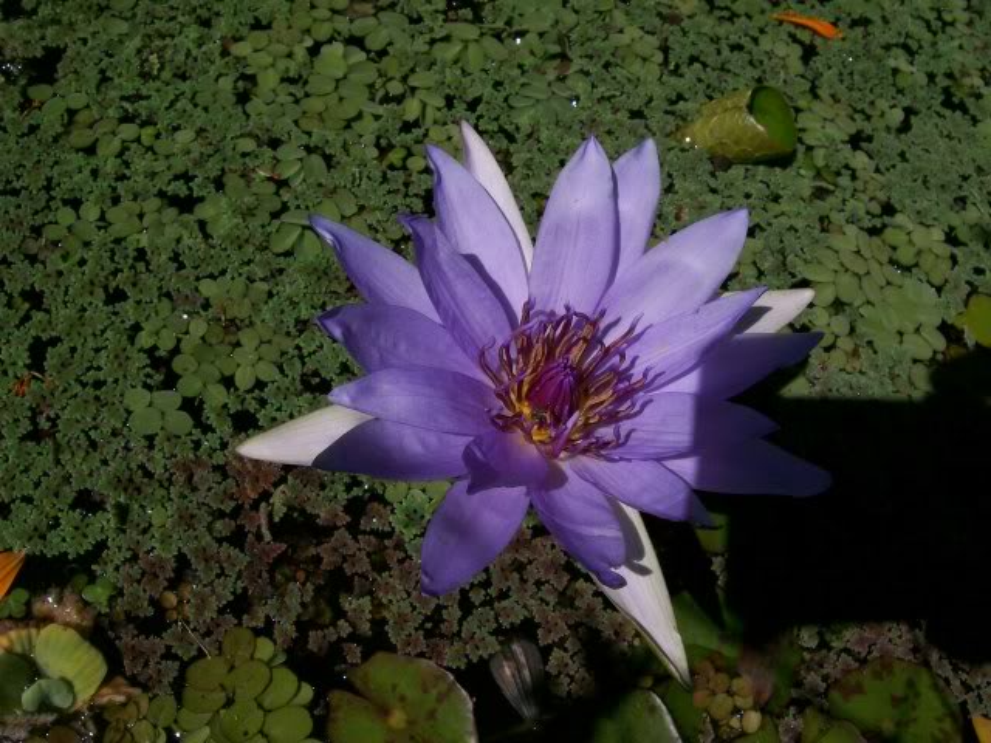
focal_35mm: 36
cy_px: 372
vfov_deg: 39.7
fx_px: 1031
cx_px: 496
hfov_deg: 51.4
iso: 80
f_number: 4.8
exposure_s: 1/1401
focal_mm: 6
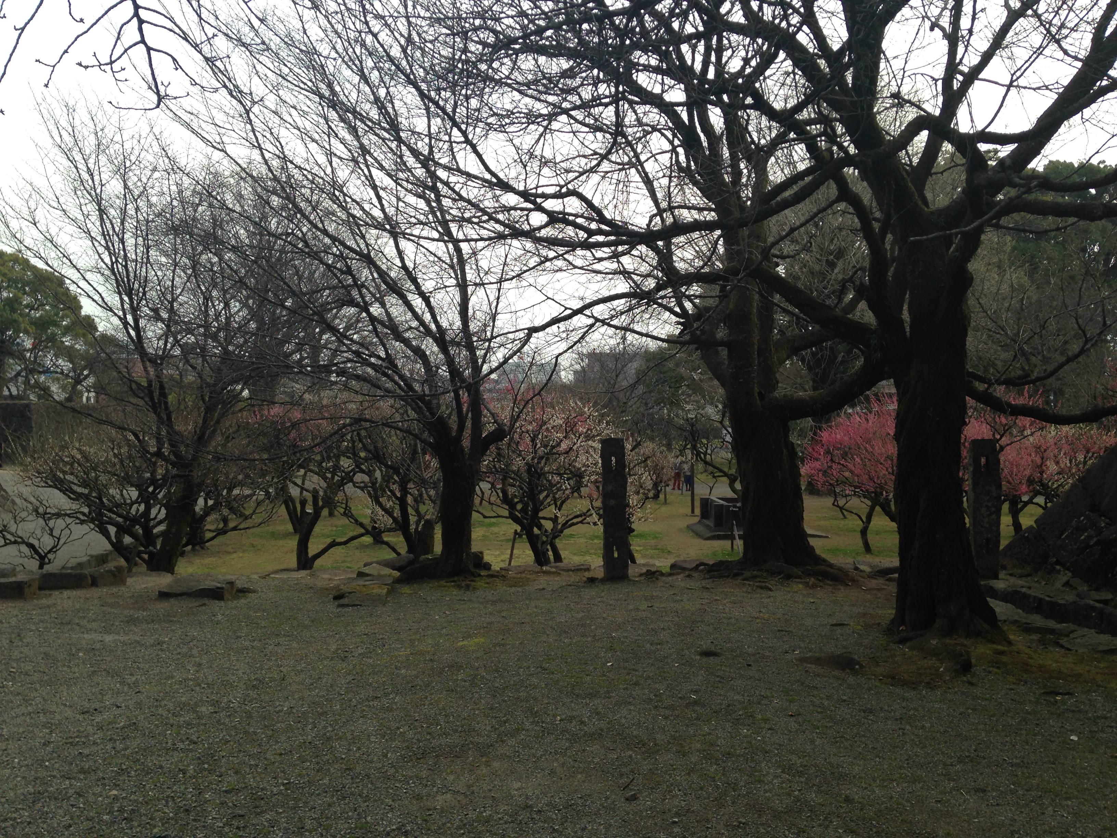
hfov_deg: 55.4
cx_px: 558
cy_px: 419
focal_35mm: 33
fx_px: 1065
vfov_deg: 42.9
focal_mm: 4.12
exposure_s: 1/339
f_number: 2.4
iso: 50
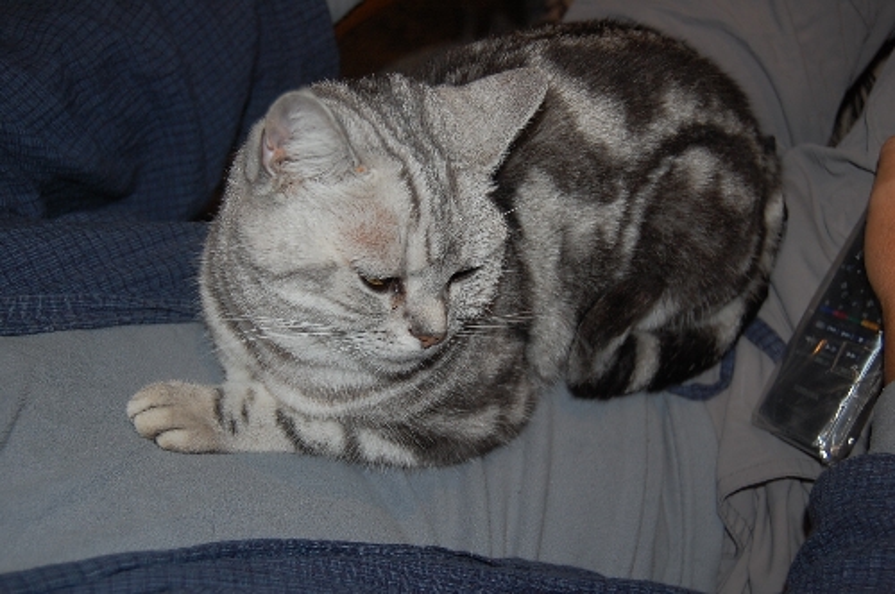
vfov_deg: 28.9
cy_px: 297
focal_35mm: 46
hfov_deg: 42.4
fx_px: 1155
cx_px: 448
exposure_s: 1/60
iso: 400
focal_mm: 31
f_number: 4.5
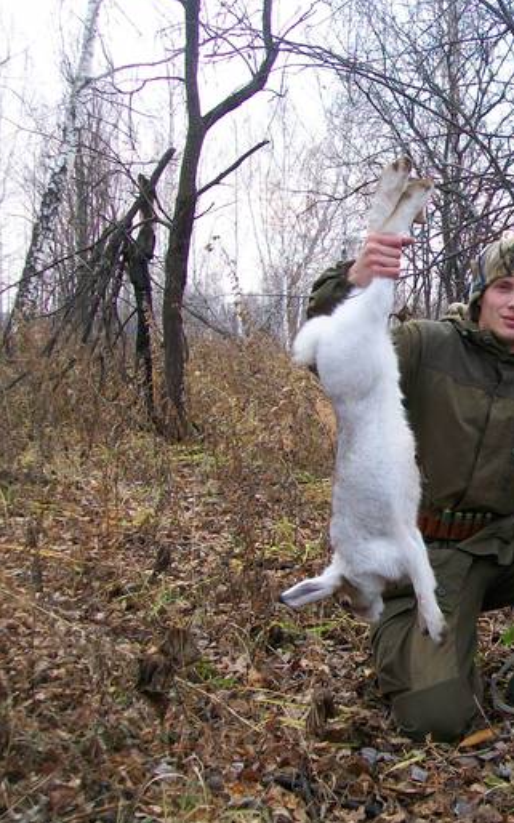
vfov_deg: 38.9
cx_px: 533
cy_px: 407
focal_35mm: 52
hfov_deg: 23.6
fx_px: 1166
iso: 64
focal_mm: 6
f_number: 2.7
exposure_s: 1/100
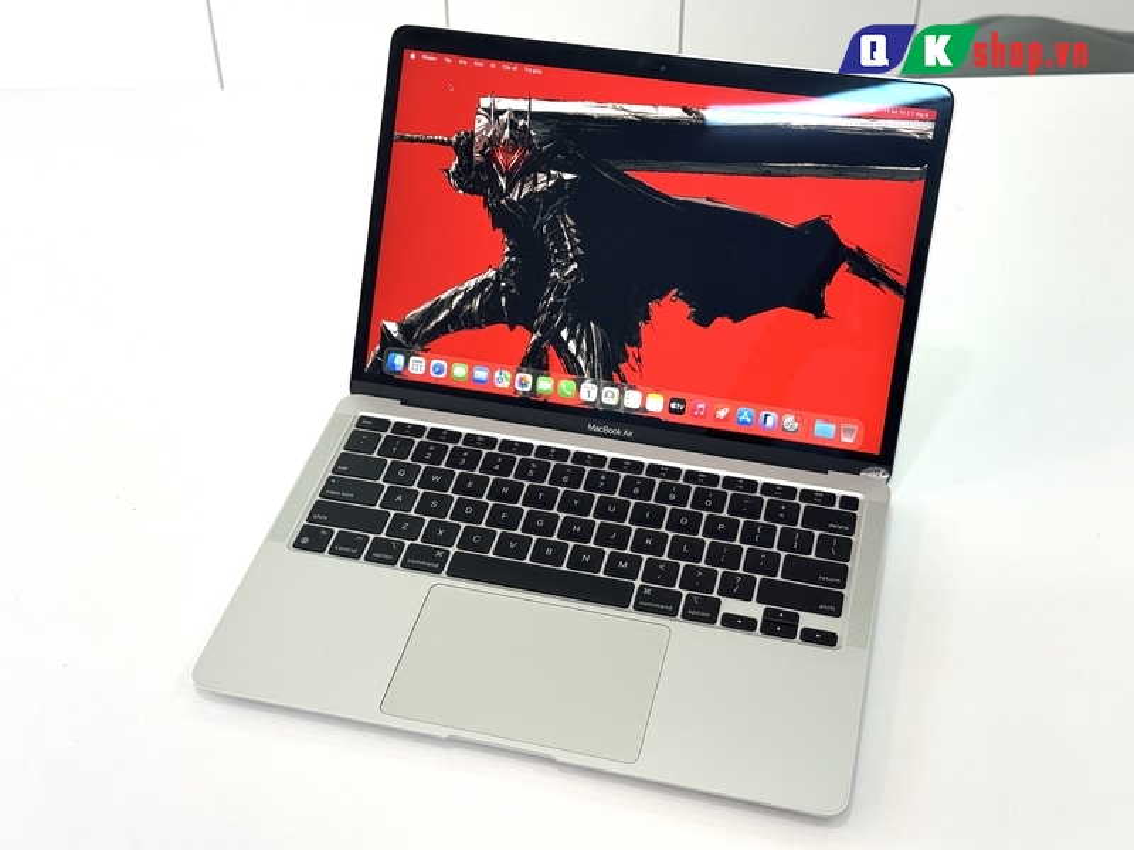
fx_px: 1572
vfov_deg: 30.3
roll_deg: +2.3
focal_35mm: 48
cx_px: 567
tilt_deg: -40.1
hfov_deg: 39.7
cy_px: 425
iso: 50
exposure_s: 1/121
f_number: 1.78
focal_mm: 6.76
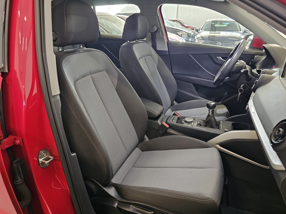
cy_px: 107
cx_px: 143
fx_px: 190
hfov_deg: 73.9
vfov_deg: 58.9
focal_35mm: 23
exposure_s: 1/25
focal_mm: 6.3
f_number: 1.7
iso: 640
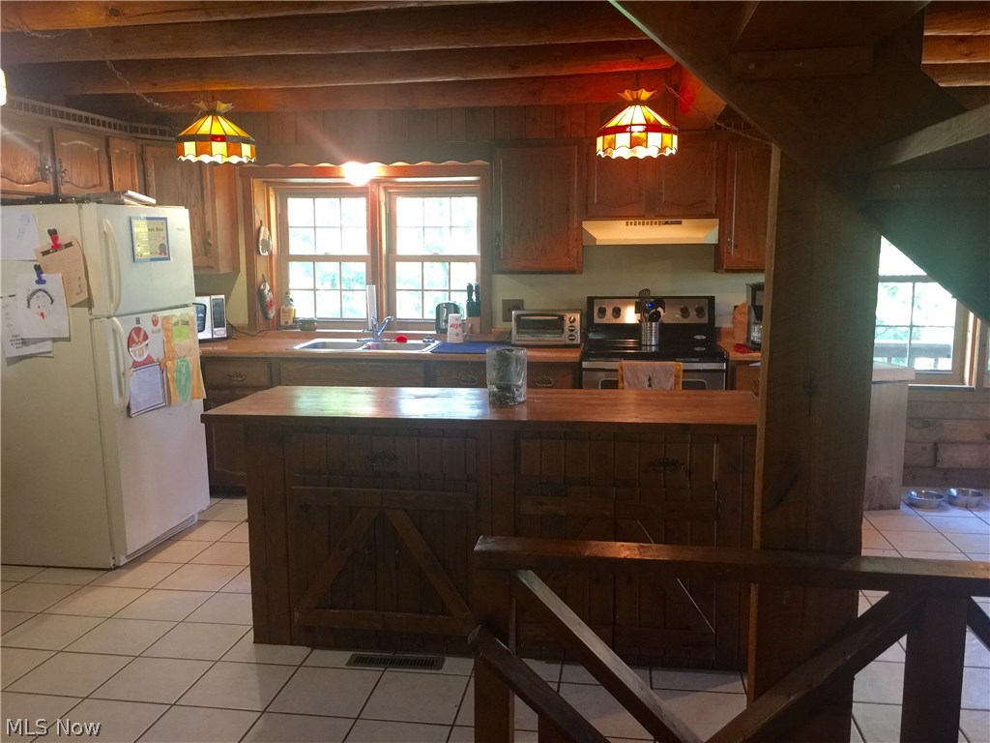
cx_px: 495
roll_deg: +1.0
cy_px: 372
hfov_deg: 61.7
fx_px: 829
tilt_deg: -8.0
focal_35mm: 29
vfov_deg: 48.2
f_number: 2.2
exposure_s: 1/15
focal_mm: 4.15
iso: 80
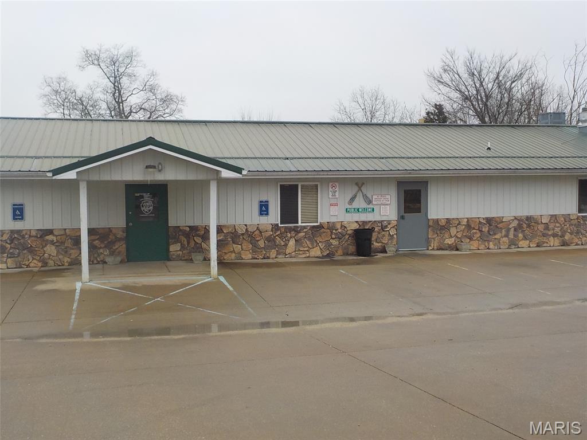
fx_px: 644
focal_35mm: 38
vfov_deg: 37.7
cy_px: 220
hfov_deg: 49.0
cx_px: 294
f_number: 3.7
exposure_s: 1/200
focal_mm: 5.2
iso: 125
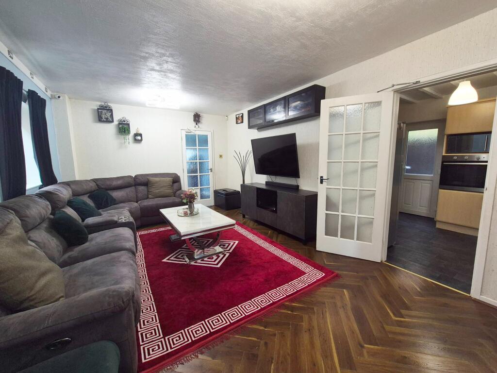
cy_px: 186
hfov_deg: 106.2
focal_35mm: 13
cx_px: 248
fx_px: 187
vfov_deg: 89.9
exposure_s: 1/100
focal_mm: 2.2
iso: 100
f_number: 2.2
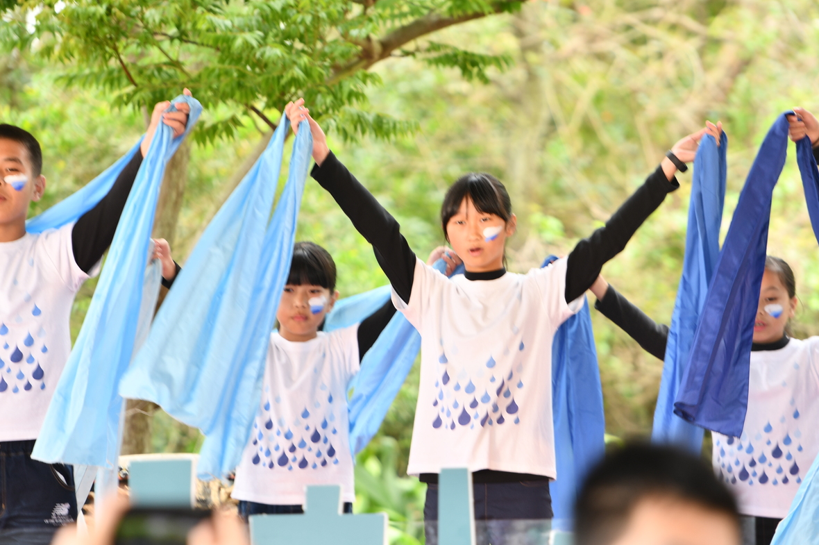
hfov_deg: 7.0
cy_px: 271
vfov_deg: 4.7
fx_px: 6661
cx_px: 405
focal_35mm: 293
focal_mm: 180
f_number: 2.8
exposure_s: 1/125
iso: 160
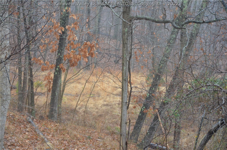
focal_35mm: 112
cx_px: 114
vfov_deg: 12.1
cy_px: 75
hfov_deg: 18.2
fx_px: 708
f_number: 5
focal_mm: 75
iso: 1000
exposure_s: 1/125
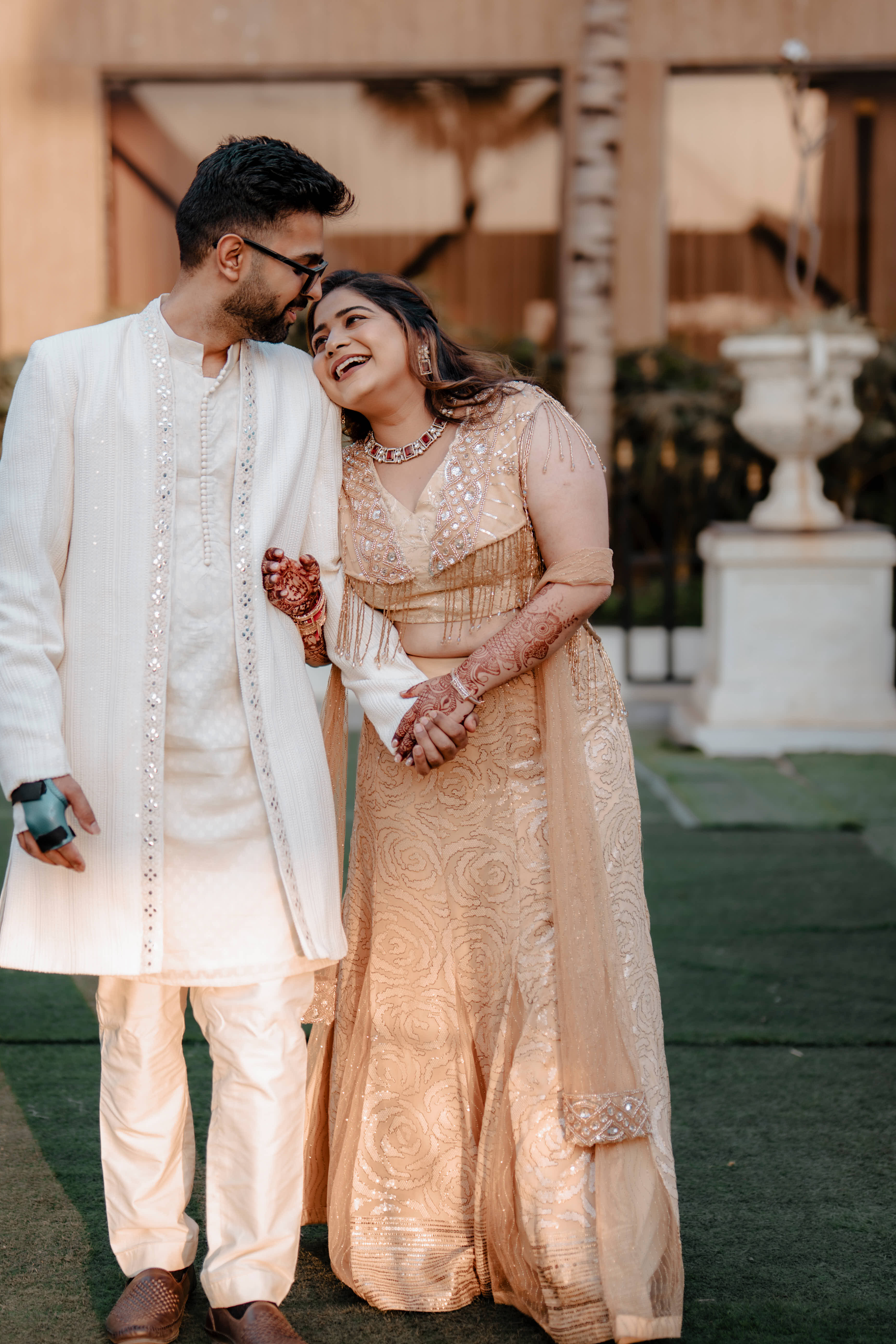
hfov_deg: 21.5
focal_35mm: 63
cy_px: 661
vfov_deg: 31.9
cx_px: 361
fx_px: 2352
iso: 64
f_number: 1.4
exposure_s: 1/320
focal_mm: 50
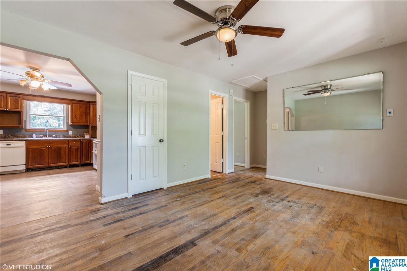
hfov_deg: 100.4
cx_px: 204
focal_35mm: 15
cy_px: 136
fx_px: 170
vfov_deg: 77.3
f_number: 8
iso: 140
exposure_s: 1/3
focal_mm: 10
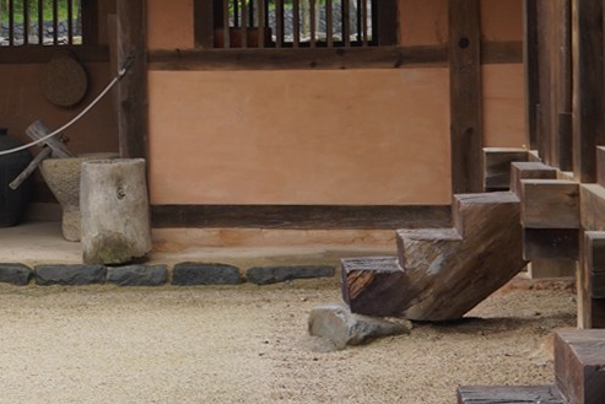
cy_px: -71
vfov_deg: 9.5
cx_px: -188
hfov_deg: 13.9
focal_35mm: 142
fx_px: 2387
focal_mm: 35
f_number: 10
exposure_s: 1/80
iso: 200
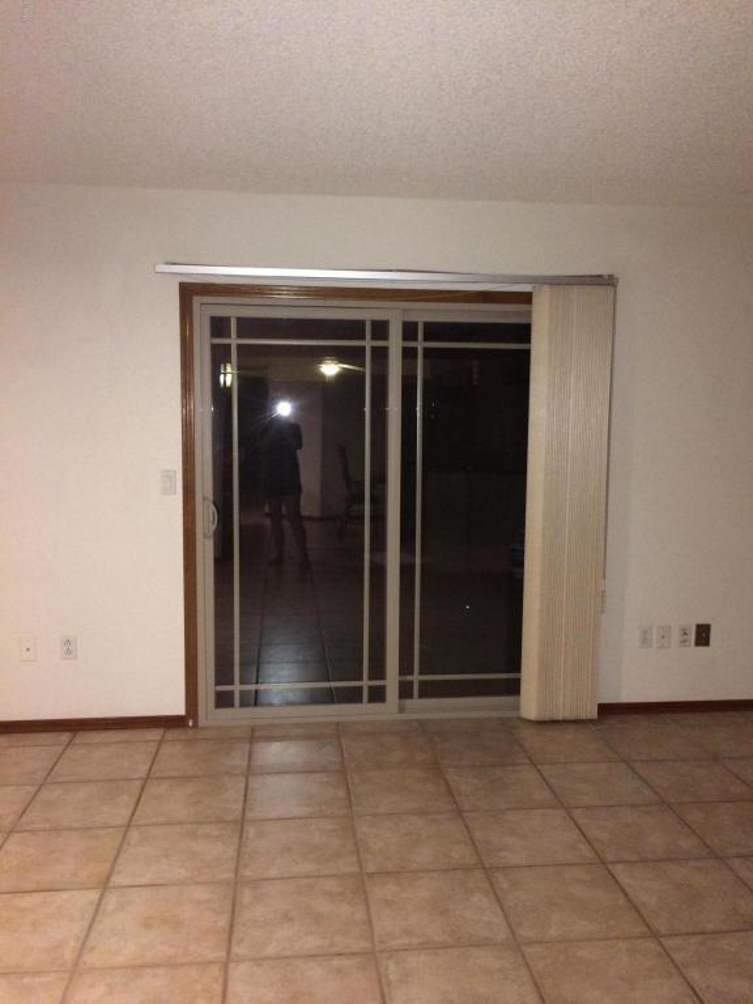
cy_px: 502
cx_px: 376
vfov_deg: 61.7
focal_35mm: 29
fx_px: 841
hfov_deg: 48.2
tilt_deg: -7.3
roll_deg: +0.2
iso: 320
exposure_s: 1/16
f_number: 2.2
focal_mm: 4.15
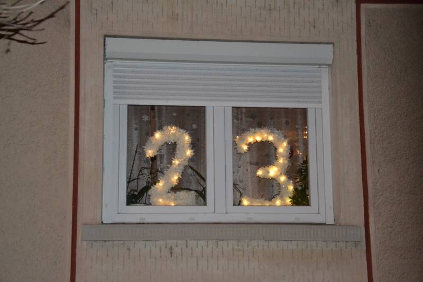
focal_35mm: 63
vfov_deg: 21.6
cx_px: 212
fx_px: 740
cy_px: 141
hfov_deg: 31.9
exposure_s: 1/60
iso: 3200
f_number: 4.8
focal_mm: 42
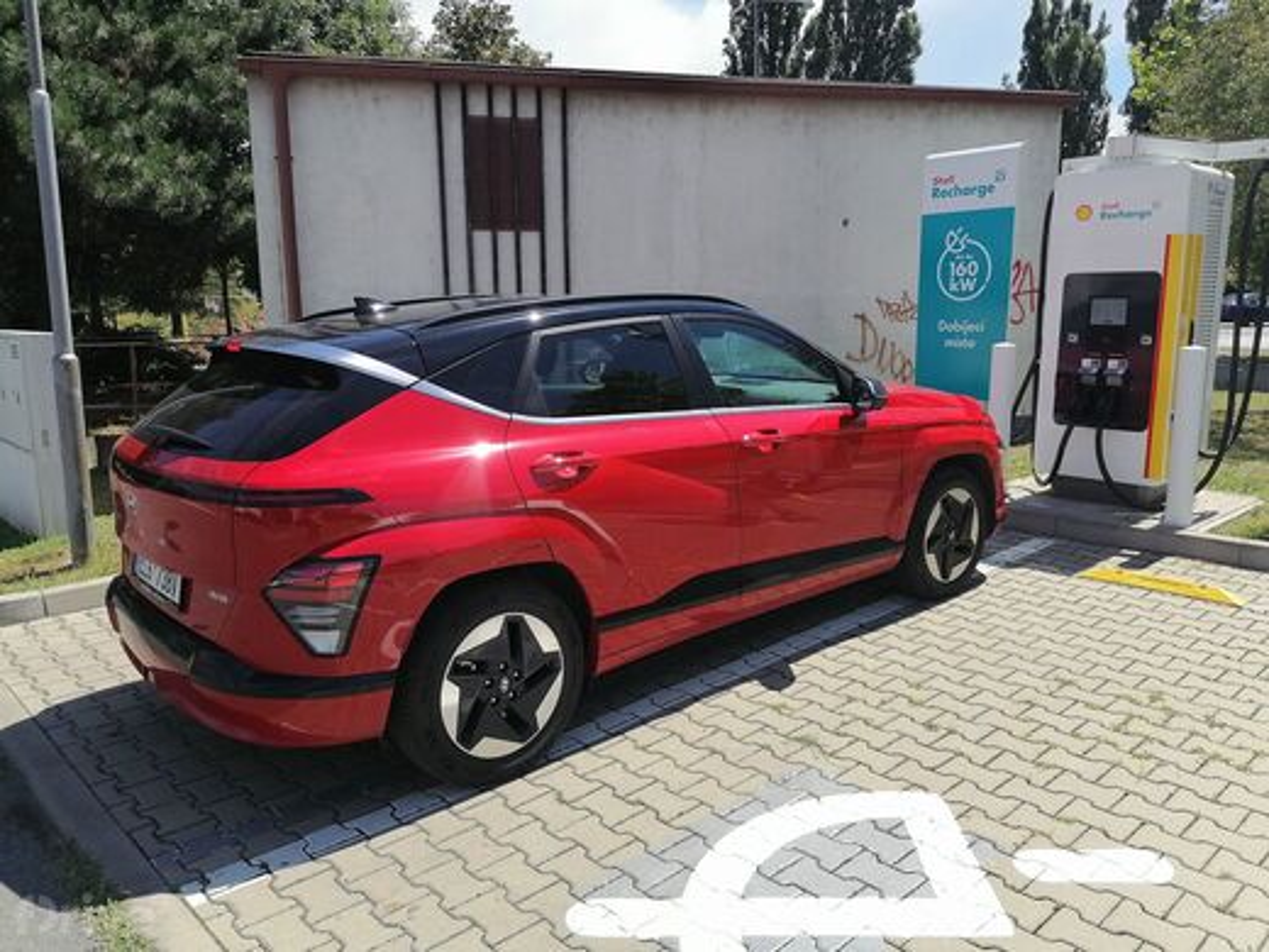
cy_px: 476
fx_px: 990
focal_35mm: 27
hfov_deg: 65.3
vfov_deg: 51.4
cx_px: 634
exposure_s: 1/1600
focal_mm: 5.3
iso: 50
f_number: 1.8
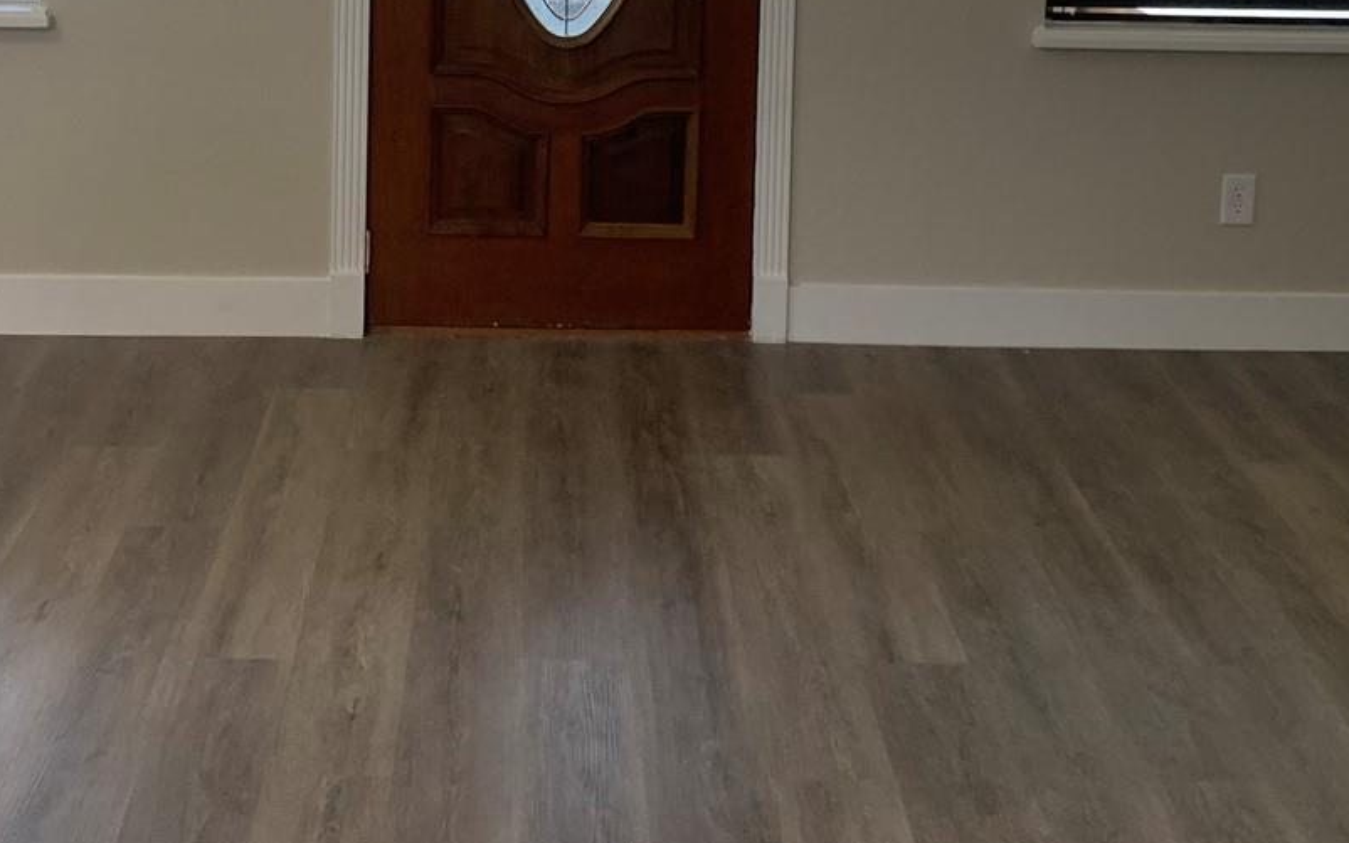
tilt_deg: -6.6
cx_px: 636
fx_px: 2022
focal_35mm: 55
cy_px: -114
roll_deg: -1.1
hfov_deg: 36.9
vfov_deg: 22.1
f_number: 1.8
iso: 80
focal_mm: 4.25
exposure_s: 1/60
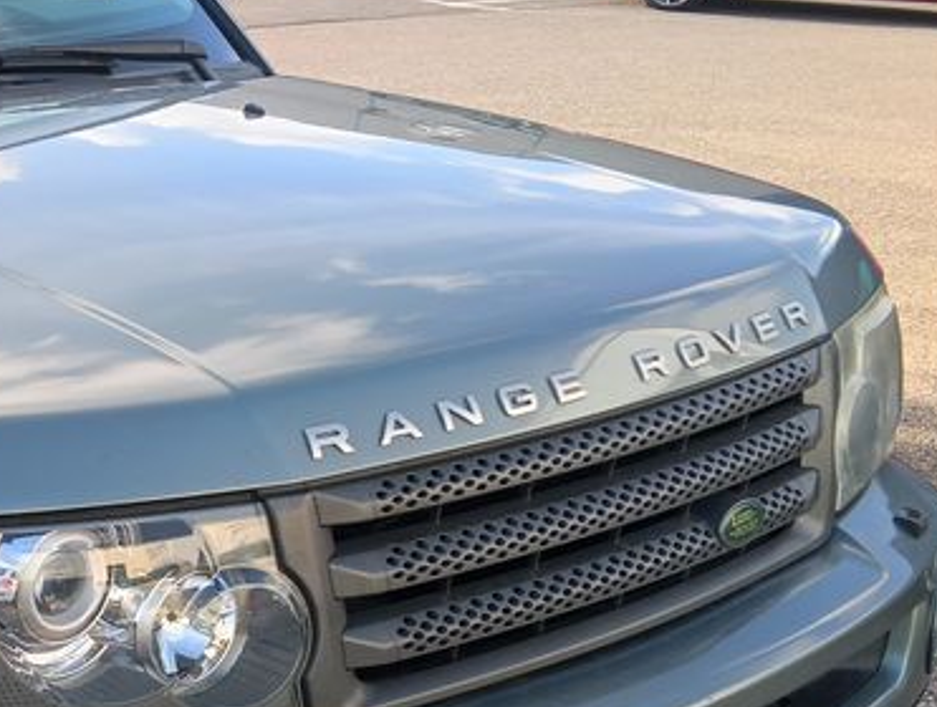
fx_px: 1899
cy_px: 511
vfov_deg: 21.0
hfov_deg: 26.1
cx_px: -28
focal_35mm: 70
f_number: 1.8
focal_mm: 3.96
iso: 50
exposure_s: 1/118
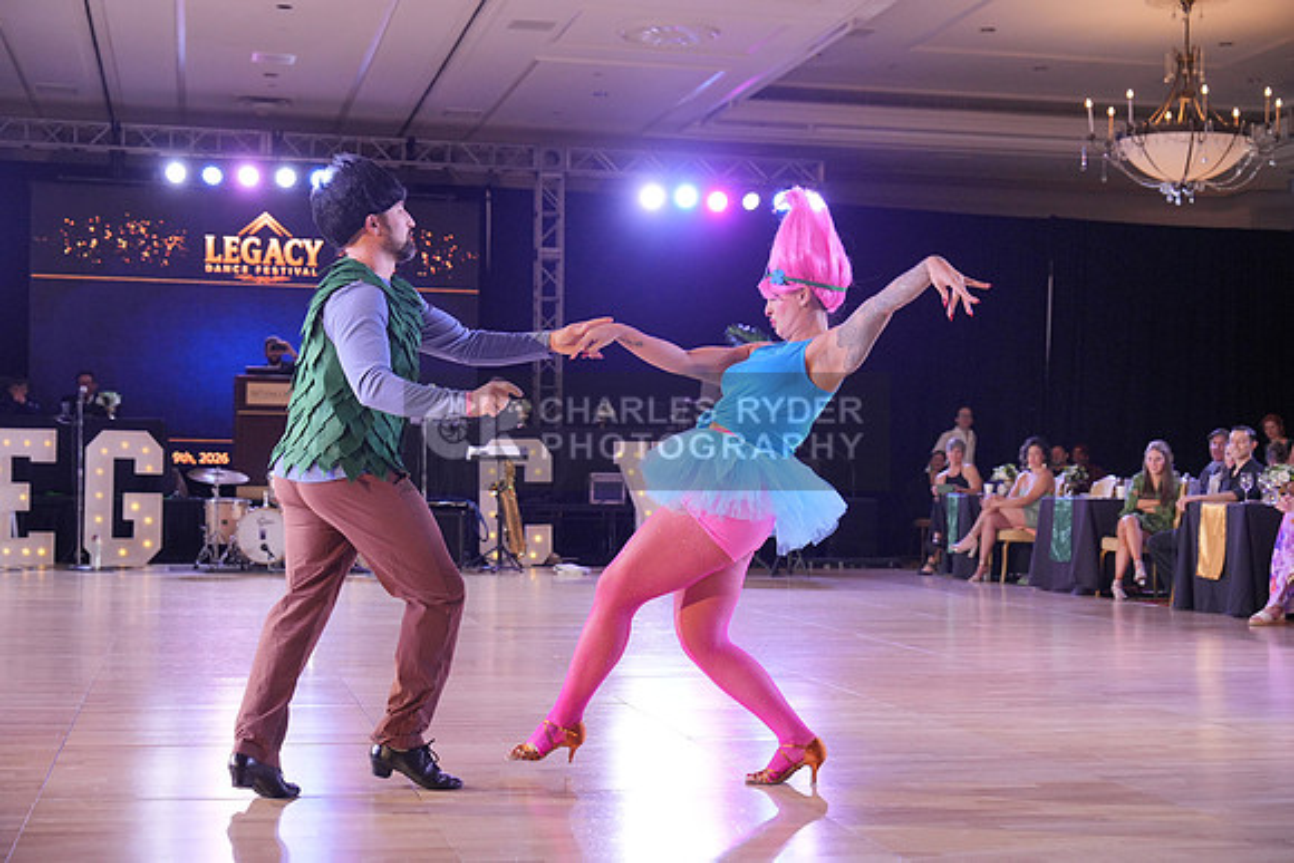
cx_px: 647
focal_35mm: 55
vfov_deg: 24.6
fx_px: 1977
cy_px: 432
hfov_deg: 36.2
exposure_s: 1/500
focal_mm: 55
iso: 3200
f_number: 4
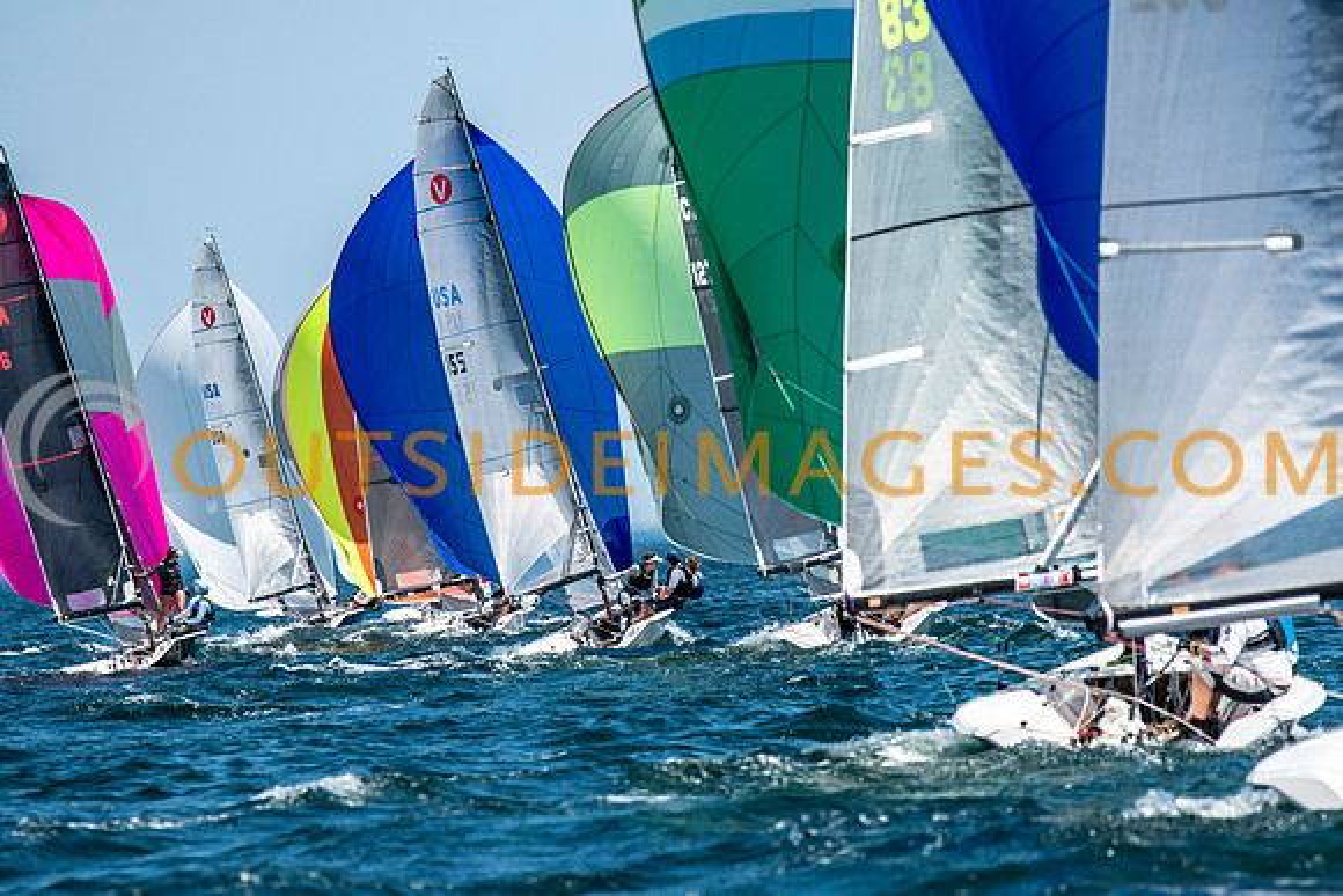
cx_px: 672
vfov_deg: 3.1
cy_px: 448
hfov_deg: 4.6
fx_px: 16791
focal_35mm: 450
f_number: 5.6
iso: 320
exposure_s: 1/2500
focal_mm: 300
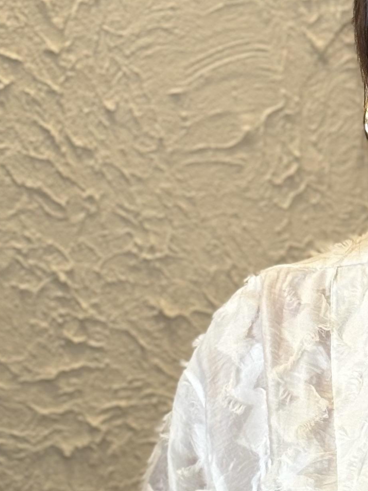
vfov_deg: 12.4
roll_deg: -1.3
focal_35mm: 157
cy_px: 531
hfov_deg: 9.3
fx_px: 2225
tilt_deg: -10.5
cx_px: 475
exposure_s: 1/121
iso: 80
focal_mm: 6.76
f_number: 1.78
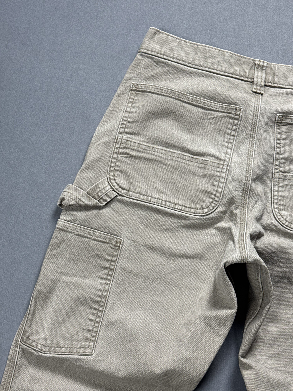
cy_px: 196
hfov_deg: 30.3
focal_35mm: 48
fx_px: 542
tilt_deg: -77.6
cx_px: 146
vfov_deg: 39.7
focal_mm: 6.76
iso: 125
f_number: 1.78
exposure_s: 1/60
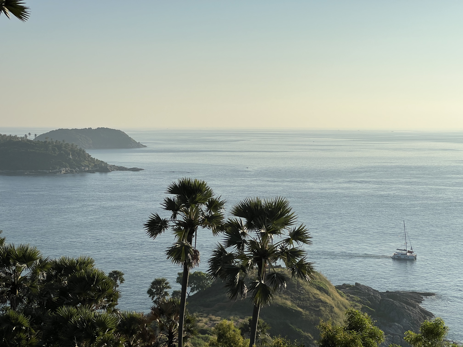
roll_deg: +0.2
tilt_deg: -2.7
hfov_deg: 25.3
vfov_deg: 19.1
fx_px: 1030
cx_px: 232
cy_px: 174
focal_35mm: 77
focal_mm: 9
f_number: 2.8
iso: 32
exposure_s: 1/2016
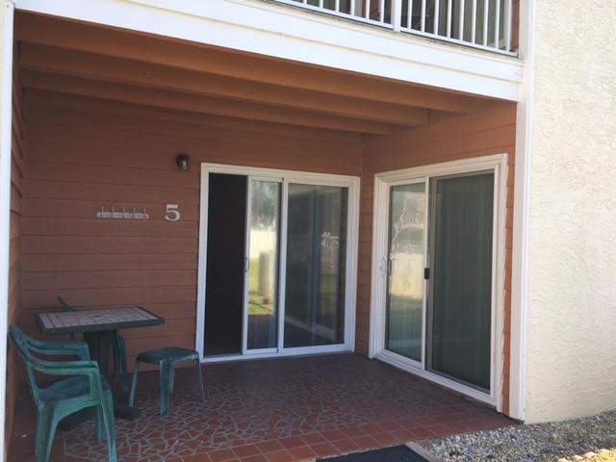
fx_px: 516
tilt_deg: +0.2
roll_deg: -0.8
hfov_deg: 61.7
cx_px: 308
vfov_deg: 48.2
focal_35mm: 29
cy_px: 231
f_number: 2.2
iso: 25
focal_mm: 4.15
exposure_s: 1/610
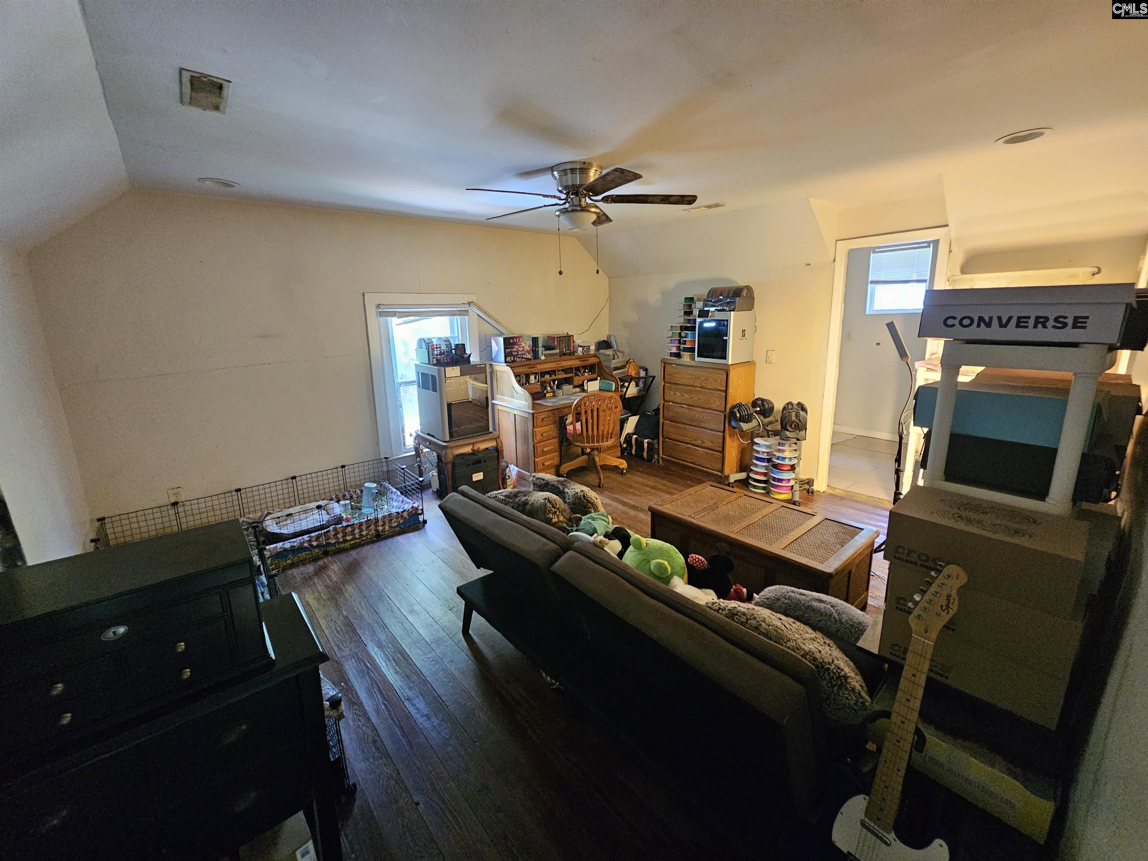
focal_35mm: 13
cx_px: 574
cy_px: 430
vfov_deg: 89.9
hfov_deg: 106.2
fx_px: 431
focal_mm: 2.2
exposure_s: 1/30
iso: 640
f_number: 2.2
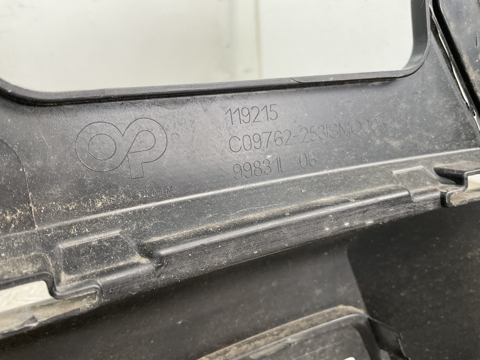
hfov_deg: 61.7
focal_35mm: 29
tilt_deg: -19.5
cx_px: 240
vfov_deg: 48.2
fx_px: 402
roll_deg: -1.0
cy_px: 180
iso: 50
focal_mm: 3
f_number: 1.8
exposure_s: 1/120
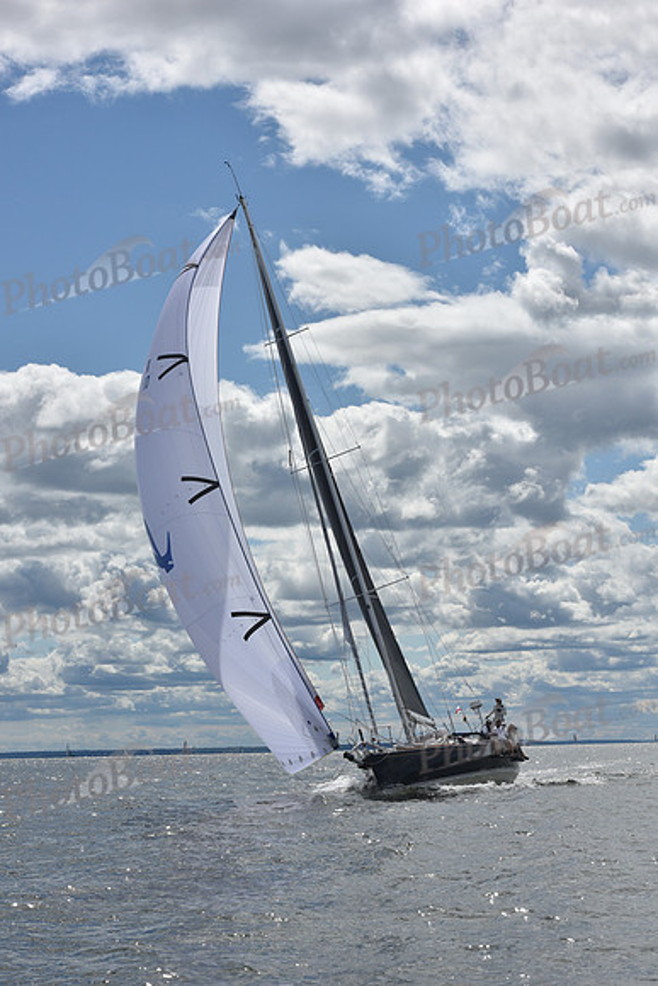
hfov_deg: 19.5
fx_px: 1918
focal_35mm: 70
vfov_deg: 28.8
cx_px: 329
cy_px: 493
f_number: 13
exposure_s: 1/1000
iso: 250
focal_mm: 70
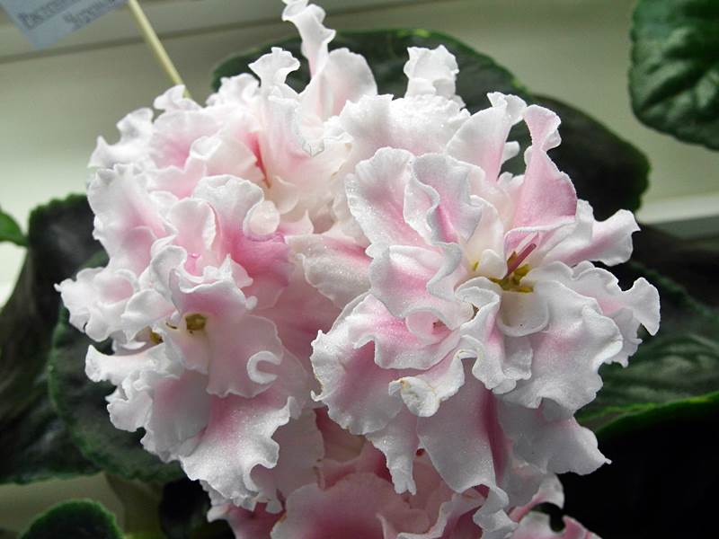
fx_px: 498
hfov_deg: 71.6
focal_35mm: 24
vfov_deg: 56.8
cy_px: 270
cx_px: 360
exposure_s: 1/45
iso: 100
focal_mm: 5.2
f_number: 3.4
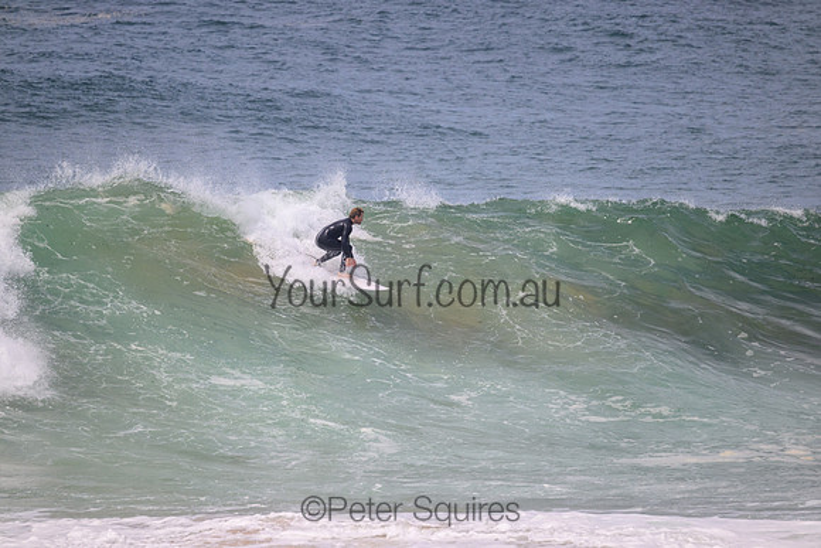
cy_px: 274
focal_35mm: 610
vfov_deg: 2.3
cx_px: 410
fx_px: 13914
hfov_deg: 3.4
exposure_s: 1/2000
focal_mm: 610
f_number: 11
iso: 720
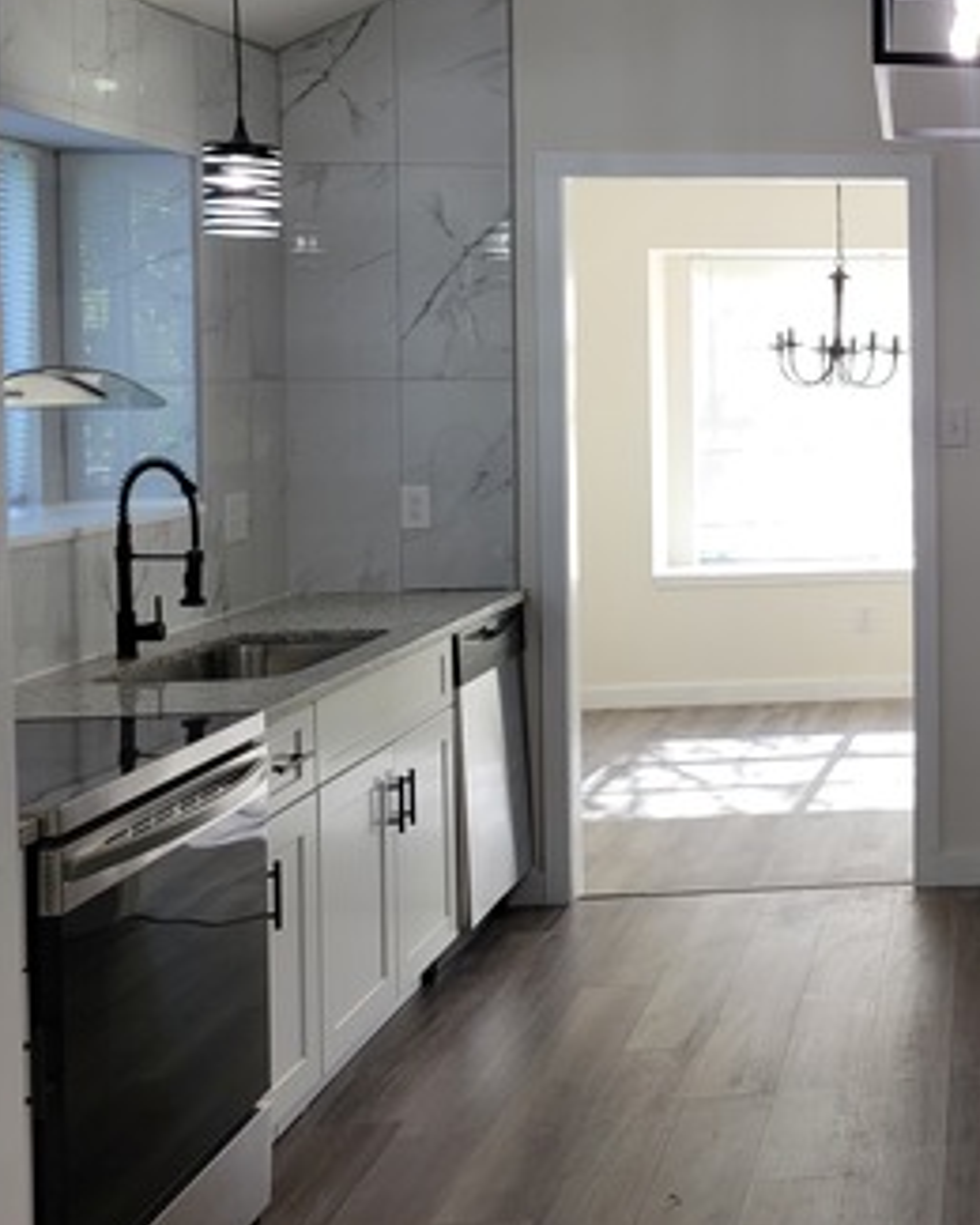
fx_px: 1813
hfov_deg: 26.6
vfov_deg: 37.0
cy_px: 430
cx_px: 1195
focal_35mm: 50
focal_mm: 5.4
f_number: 1.8
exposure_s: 1/120
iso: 50
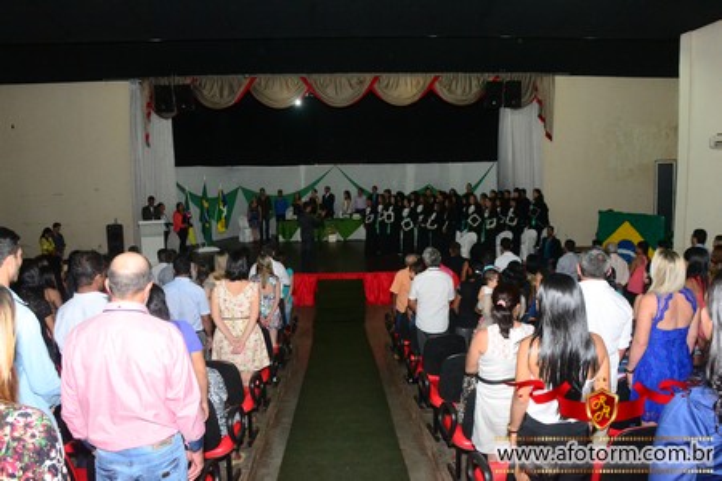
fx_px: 602
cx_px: 361
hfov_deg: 61.9
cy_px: 240
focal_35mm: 30
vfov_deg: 43.6
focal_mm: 20
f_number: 7.1
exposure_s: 1/80
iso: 3200
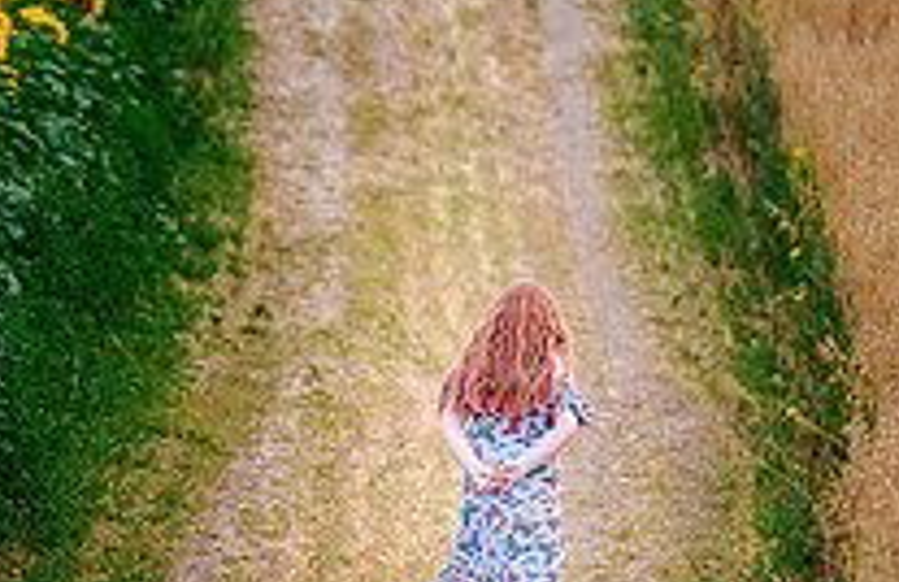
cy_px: 483
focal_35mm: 600
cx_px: -26
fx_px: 14850
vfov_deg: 2.2
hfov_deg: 3.5
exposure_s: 1/200
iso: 100
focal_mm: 200
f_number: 2.8
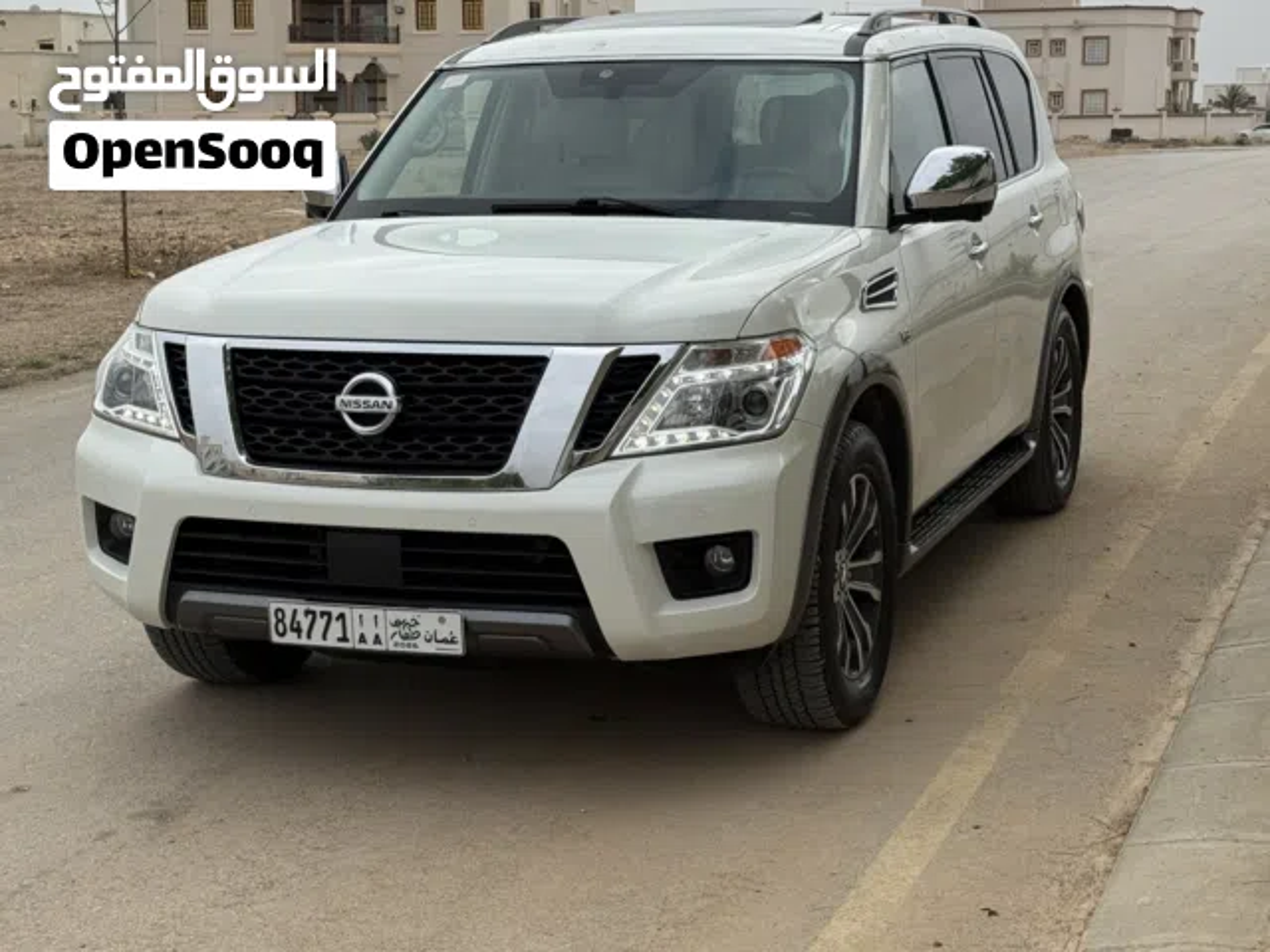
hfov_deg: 39.7
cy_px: 476
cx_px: 635
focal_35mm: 48
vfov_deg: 30.3
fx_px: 1761
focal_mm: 6.76
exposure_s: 1/4587
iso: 80
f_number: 1.78
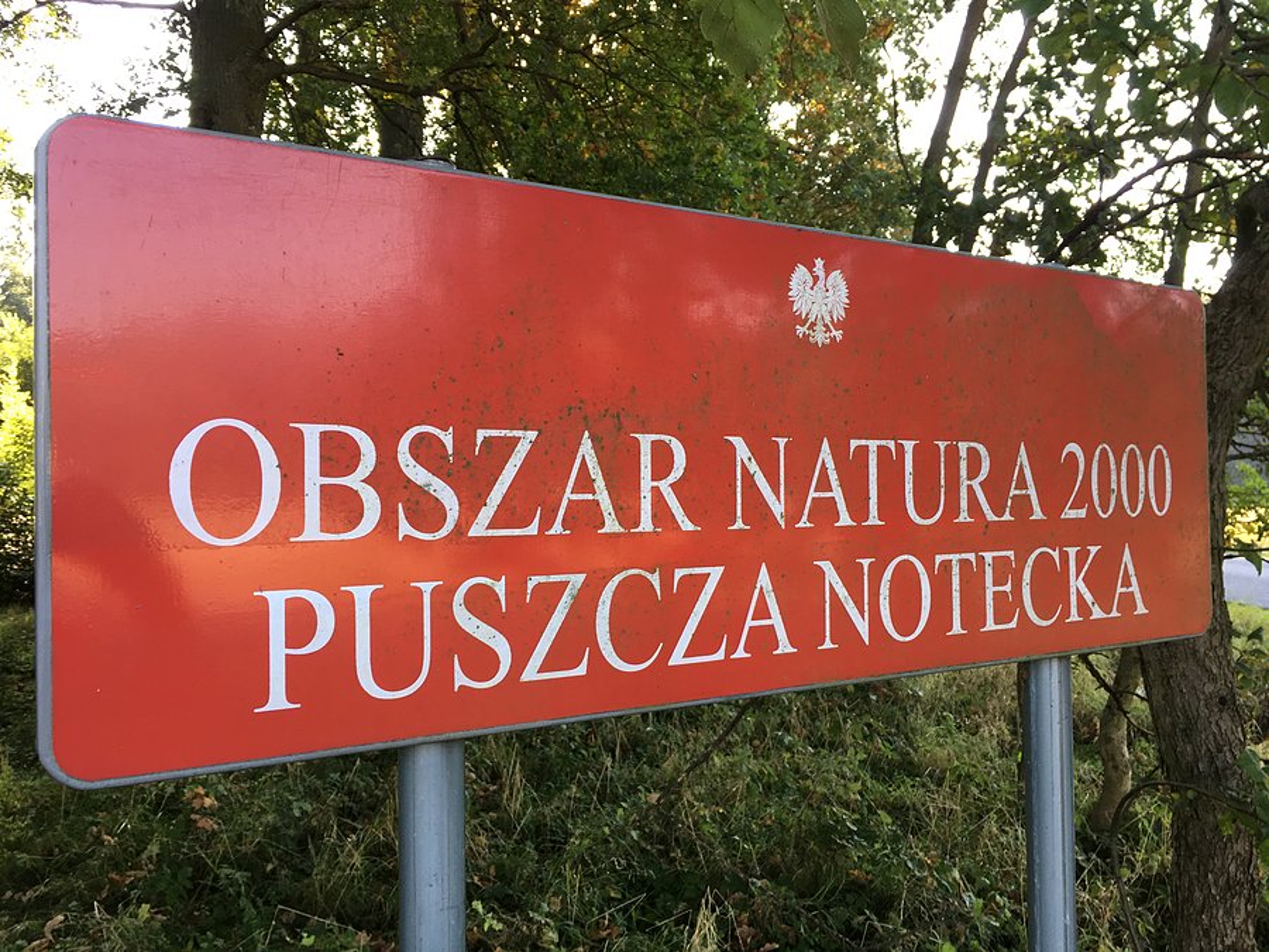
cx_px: 634
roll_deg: +0.8
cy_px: 476
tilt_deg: +0.7
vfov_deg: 48.2
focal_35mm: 29
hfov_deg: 61.7
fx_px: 1063
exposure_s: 1/100
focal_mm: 4.15
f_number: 2.2
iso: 40
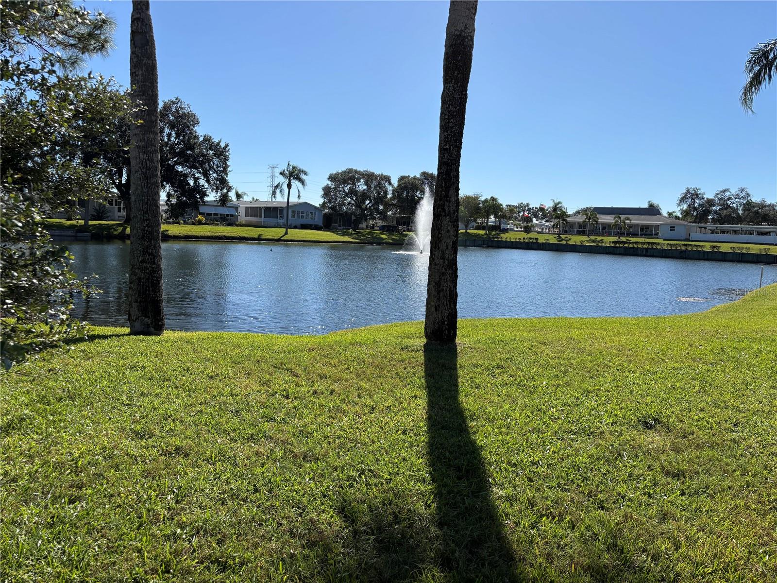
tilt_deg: -5.4
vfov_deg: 53.1
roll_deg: -2.7
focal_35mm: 26
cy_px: 292
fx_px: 584
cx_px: 388
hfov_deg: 67.3
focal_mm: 5.96
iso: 50
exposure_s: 1/4082
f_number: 1.6
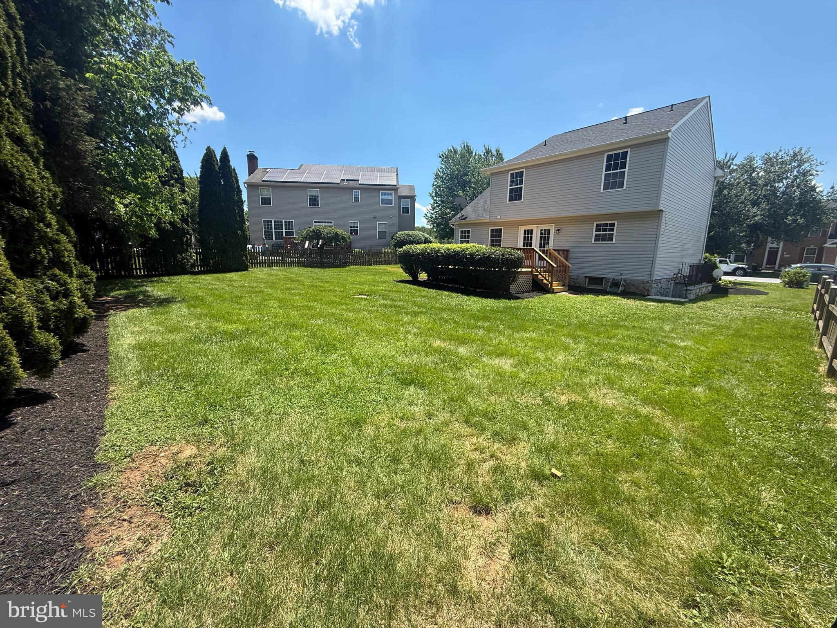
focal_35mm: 14
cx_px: 418
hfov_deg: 102.1
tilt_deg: -10.4
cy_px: 314
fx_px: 339
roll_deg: -1.5
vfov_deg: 85.7
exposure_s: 1/970
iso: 50
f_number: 2.2
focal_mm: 2.22
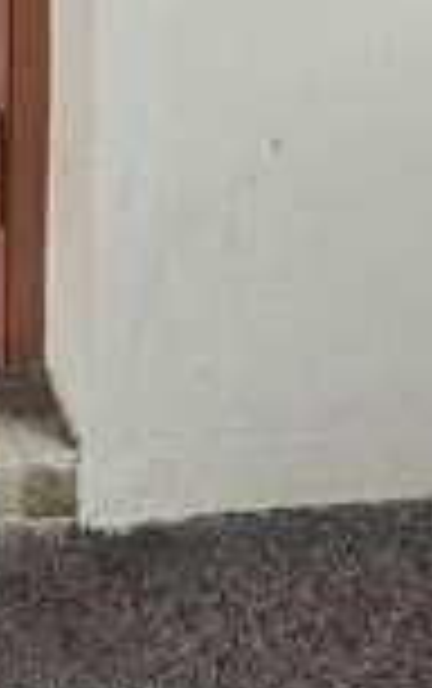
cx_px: -428
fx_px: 1803
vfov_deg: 16.6
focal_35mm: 96
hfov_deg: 12.1
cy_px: -666
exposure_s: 1/120
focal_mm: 2.2
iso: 80
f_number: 2.2
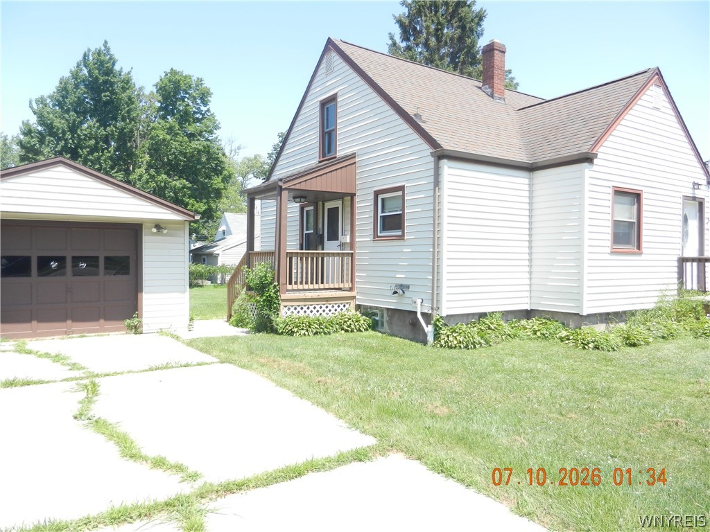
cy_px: 266
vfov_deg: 54.9
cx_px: 355
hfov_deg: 69.4
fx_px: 513
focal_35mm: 25
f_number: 3.5
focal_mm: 4.5
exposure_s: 1/500
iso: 160
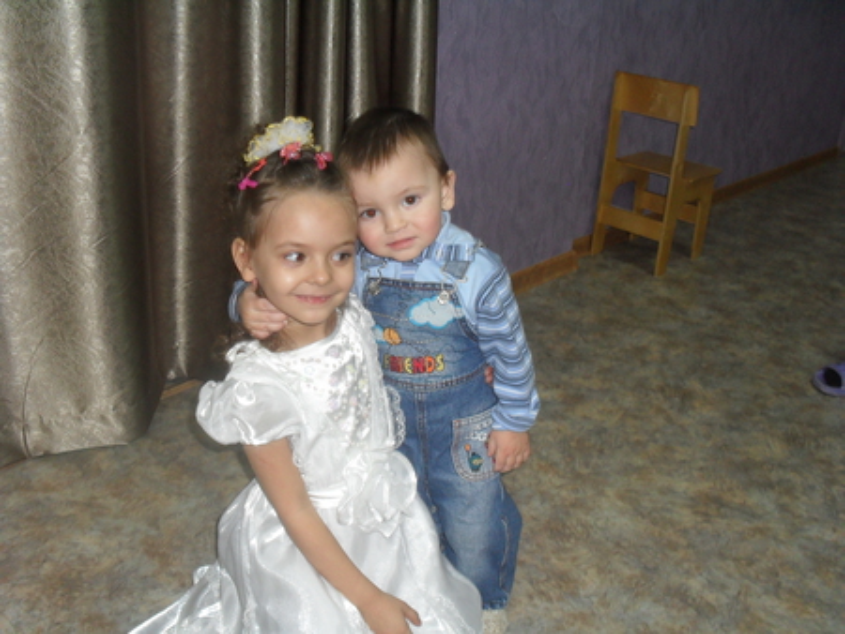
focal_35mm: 35
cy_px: 317
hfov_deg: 52.6
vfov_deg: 40.7
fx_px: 855
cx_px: 422
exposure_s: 1/45
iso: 200
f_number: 3.2
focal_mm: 6.3
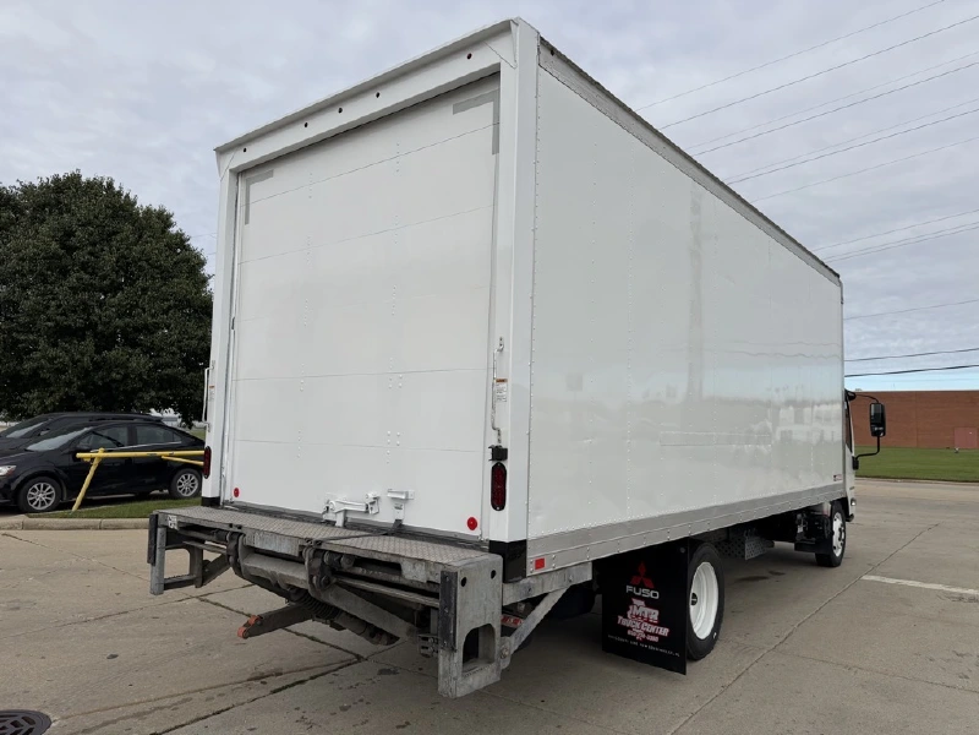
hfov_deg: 71.6
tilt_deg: +3.8
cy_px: 368
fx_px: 679
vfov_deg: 56.8
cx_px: 490
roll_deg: -0.5
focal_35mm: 24
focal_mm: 6.76
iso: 80
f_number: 1.78
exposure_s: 1/5714
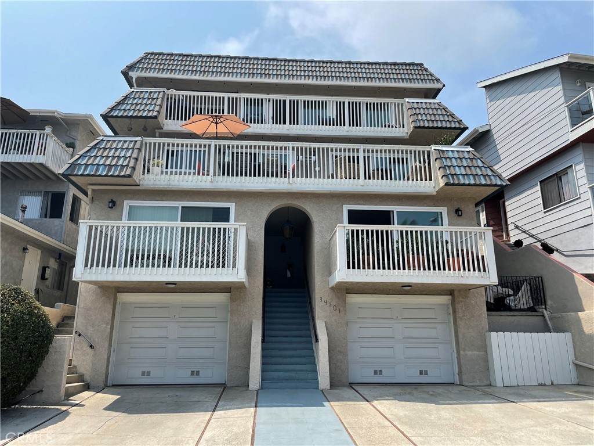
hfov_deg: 67.3
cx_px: 297
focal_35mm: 26
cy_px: 223
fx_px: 446
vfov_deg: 53.1
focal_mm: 4.2
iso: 32
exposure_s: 1/4292
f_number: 1.6
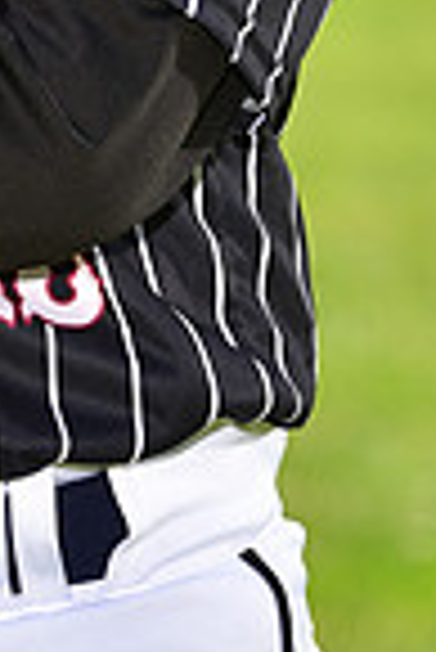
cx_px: -101
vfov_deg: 3.4
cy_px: -378
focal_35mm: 599
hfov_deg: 2.3
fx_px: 10855
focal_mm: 150
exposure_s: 1/250
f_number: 5.6
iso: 100
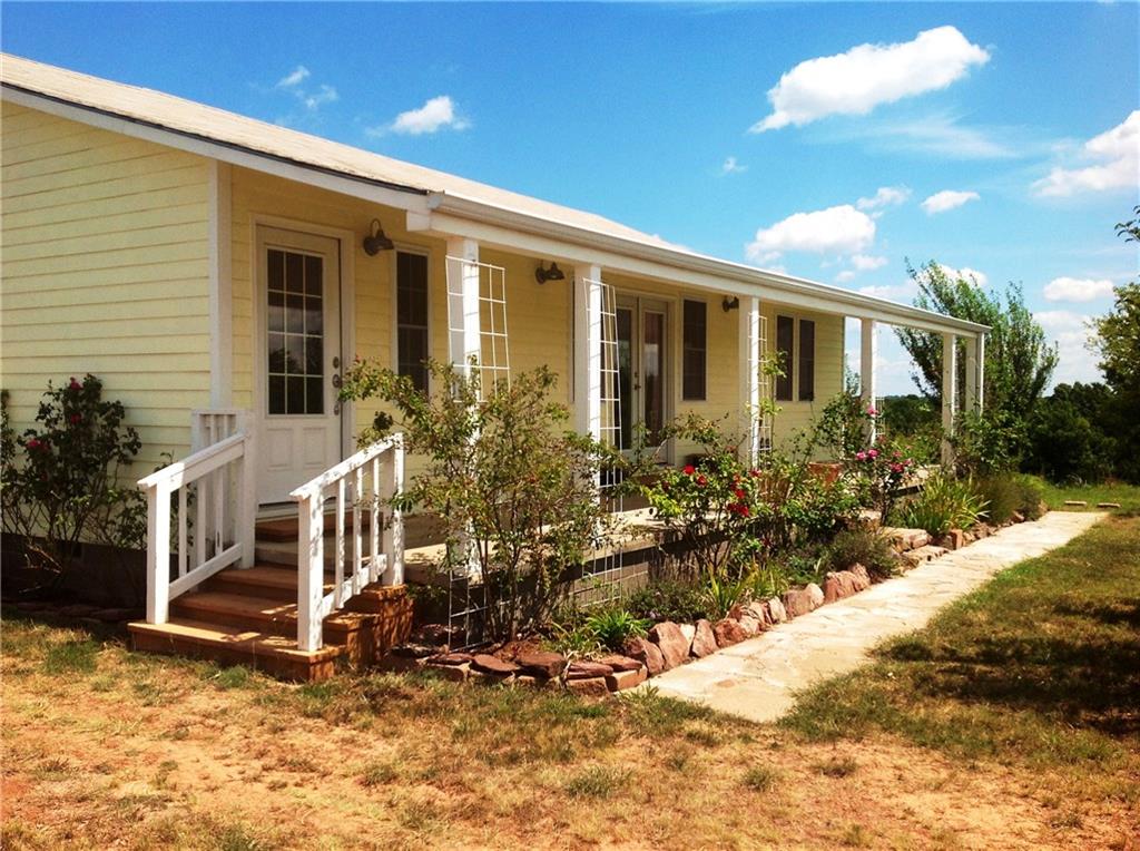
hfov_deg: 52.7
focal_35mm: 35
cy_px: 426
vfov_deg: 40.6
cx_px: 570
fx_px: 1150
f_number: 2.4
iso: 80
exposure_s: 1/2160
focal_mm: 4.28
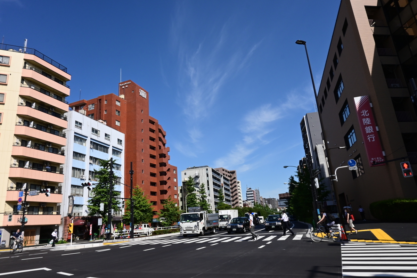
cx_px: 208
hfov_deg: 73.7
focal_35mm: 24
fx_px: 278
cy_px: 139
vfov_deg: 53.1
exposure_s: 1/640
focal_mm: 16
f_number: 10
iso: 320
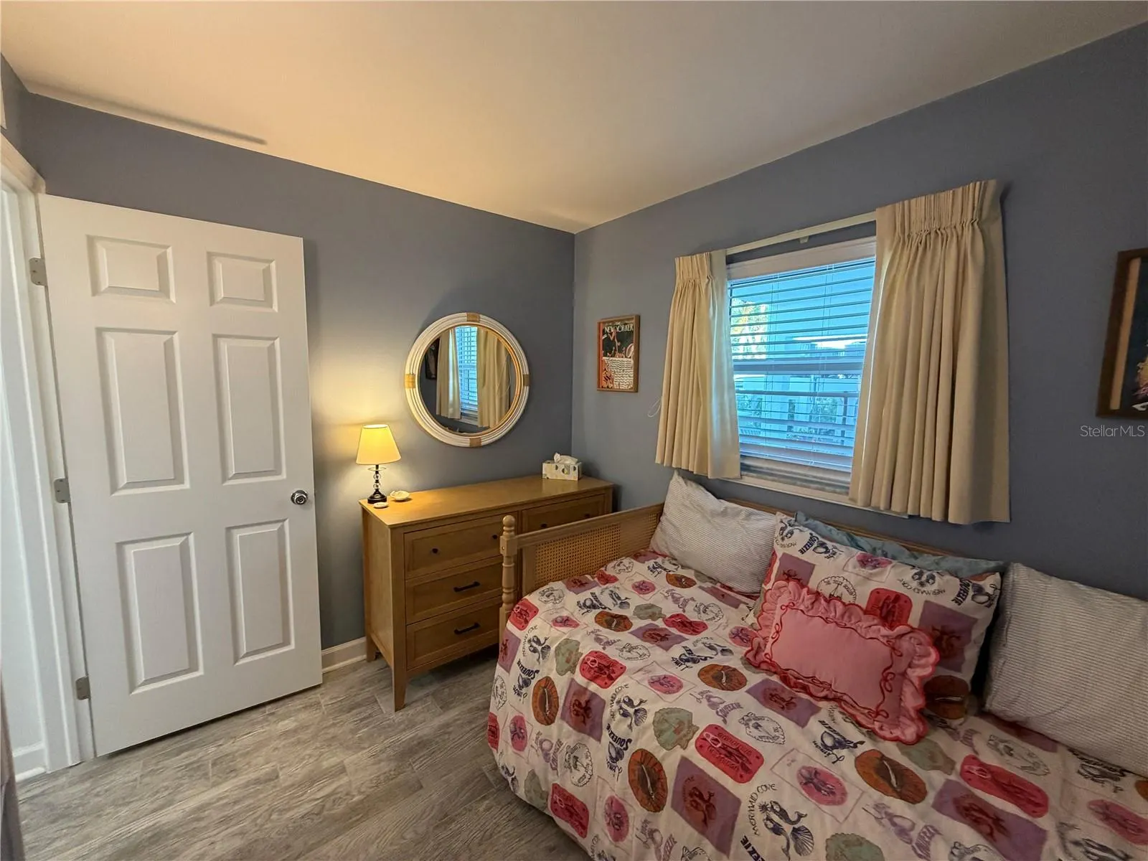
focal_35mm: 14
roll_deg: -1.1
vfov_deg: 85.7
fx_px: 464
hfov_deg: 102.1
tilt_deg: -6.7
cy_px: 430
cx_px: 574
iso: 320
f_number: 2.2
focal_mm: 2.22
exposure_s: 1/60
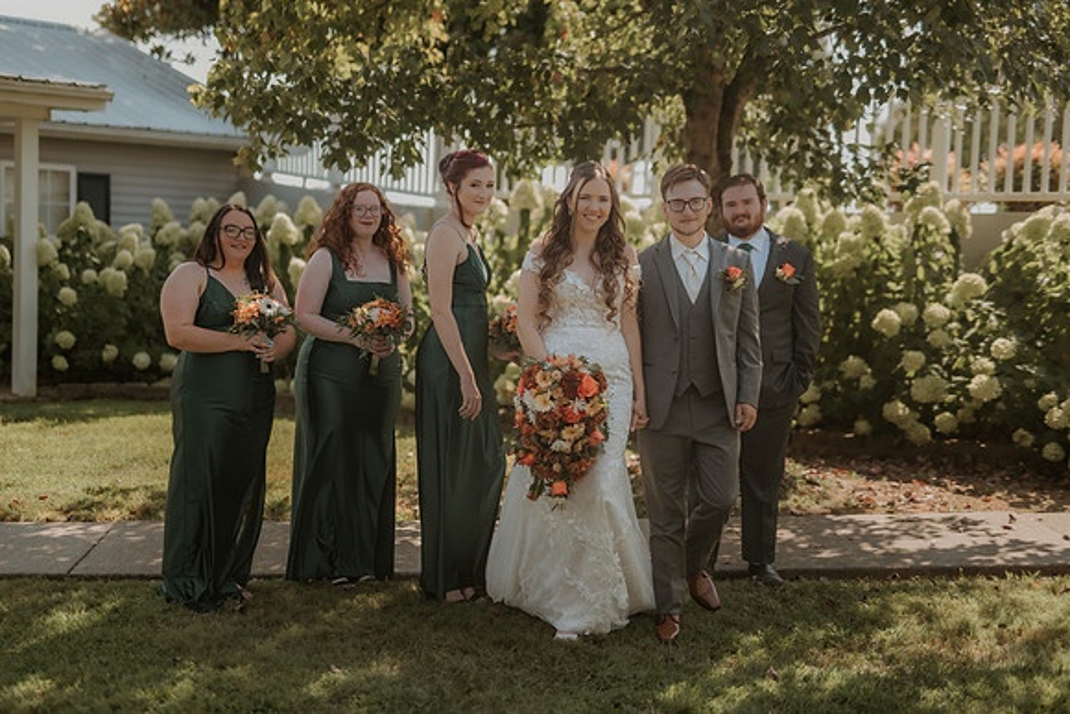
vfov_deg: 25.6
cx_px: 511
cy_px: 367
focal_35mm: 53
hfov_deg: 37.7
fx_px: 1569
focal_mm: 50
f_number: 1.8
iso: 640
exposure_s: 1/6400
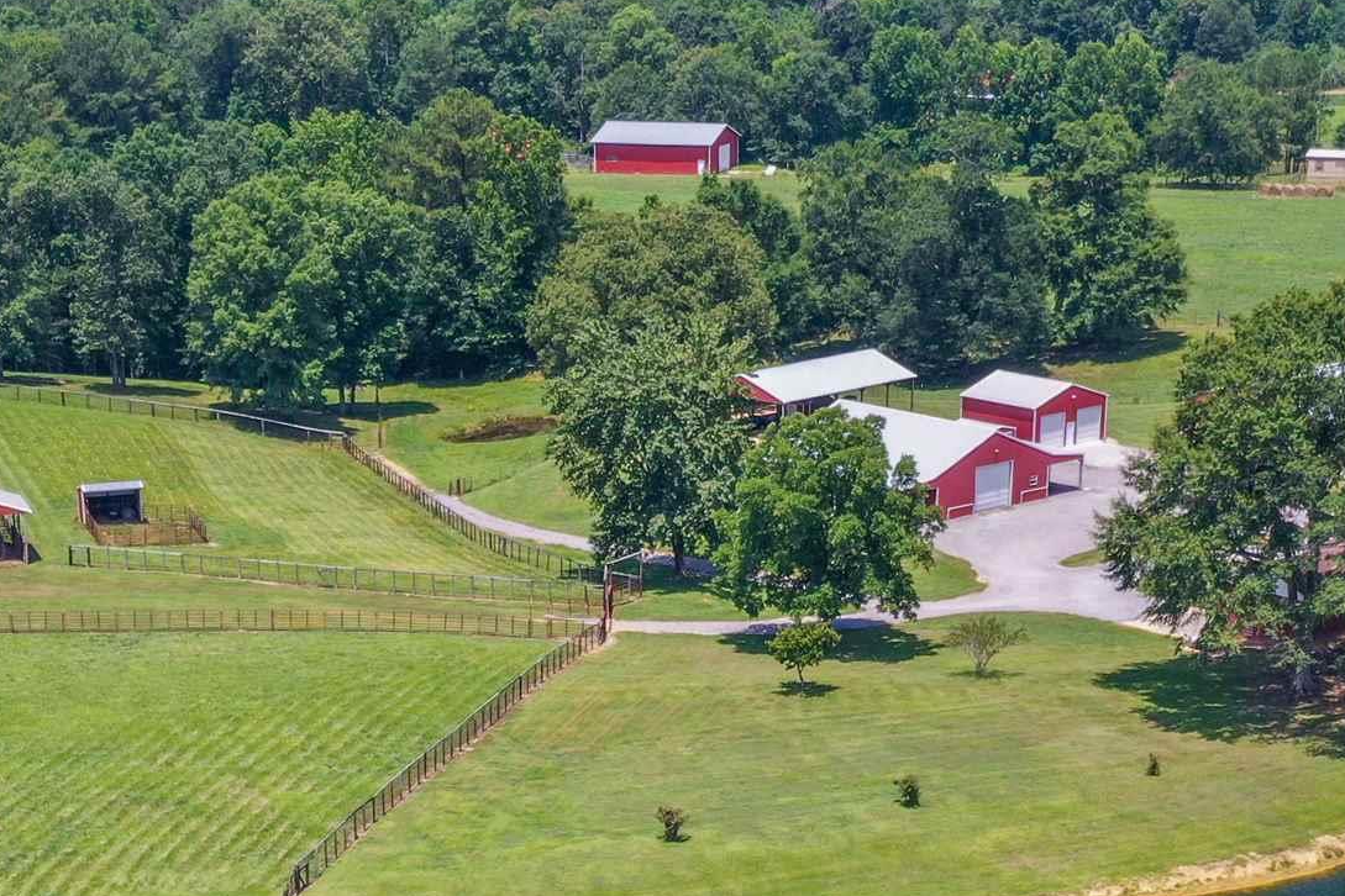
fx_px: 2951
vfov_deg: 16.2
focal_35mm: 79
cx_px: 545
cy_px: 1227
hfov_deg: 25.6
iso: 100
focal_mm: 10.26
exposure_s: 1/120
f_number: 8
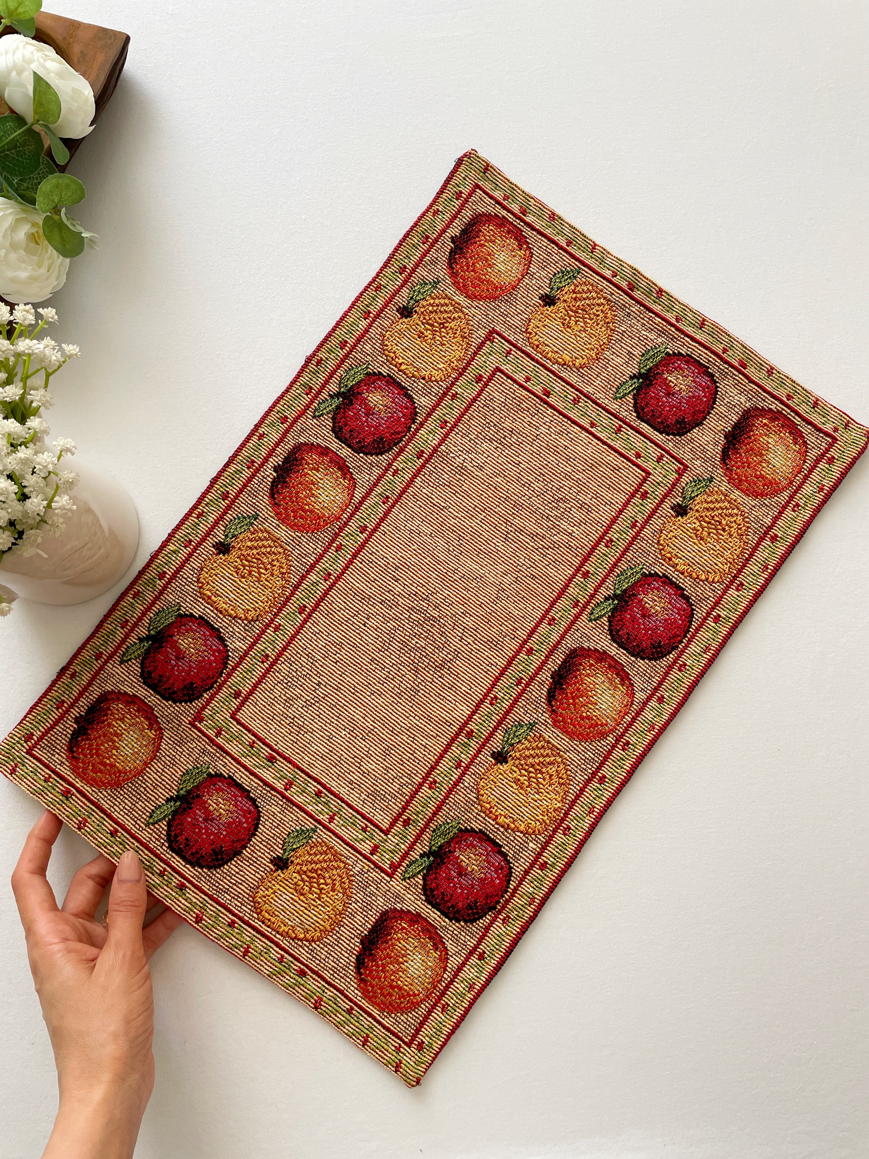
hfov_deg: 53.1
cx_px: 434
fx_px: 870
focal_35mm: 26
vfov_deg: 67.3
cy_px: 580
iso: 125
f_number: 1.6
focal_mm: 4.2
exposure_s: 1/121
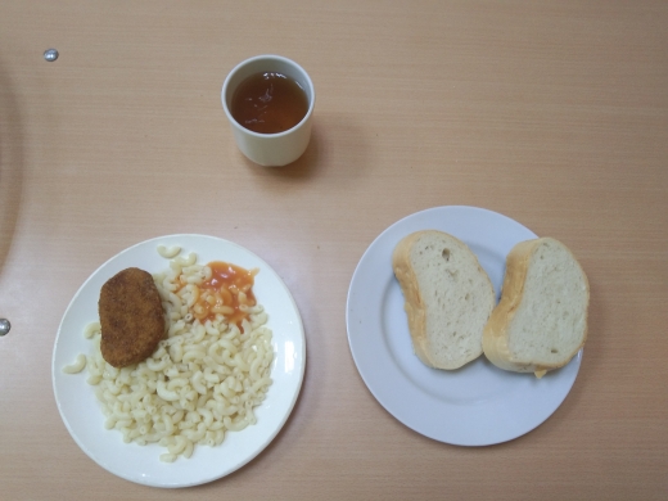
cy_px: 250
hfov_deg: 60.0
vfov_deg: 46.8
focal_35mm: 30
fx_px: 579
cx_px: 334
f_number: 2.2
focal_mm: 3.65
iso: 257
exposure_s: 1/33
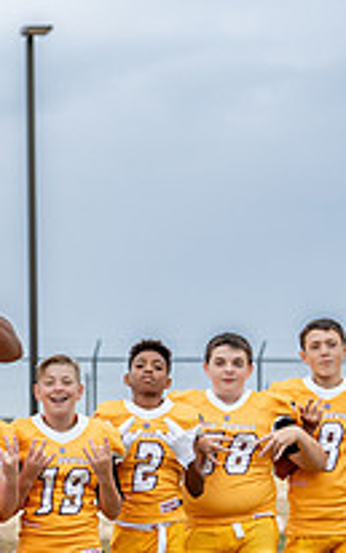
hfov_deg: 7.3
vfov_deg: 11.8
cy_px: 518
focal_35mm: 176
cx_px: -258
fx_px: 2652
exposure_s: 1/1000
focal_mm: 50
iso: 320
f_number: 2.2
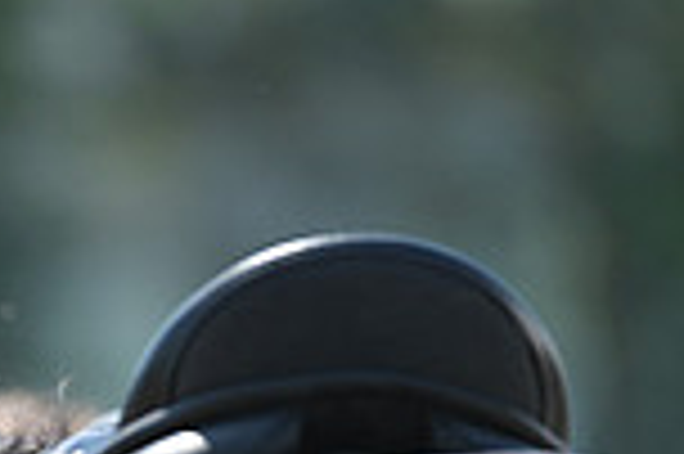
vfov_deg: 0.9
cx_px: -495
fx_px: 28981
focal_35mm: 1527
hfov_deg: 1.4
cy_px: 717
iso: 800
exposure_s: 1/1250
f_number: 5
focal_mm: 400
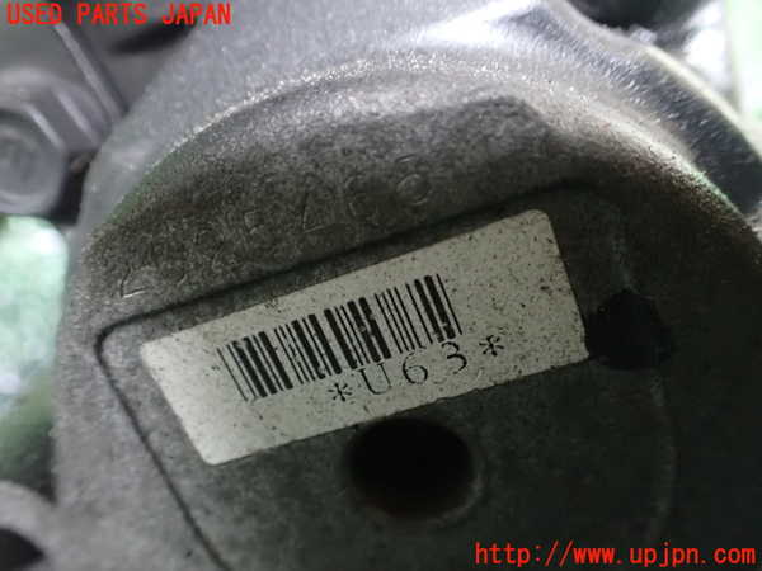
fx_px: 660
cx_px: 381
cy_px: 286
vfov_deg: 46.8
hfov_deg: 60.0
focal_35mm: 30
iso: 1600
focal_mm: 5.4
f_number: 2.3
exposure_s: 1/30
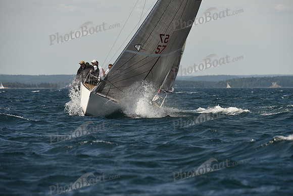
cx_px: 146
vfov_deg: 4.4
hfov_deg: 6.6
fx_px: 2524
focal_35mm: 310
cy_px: 98
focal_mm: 310
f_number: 6.3
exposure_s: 1/1000
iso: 250
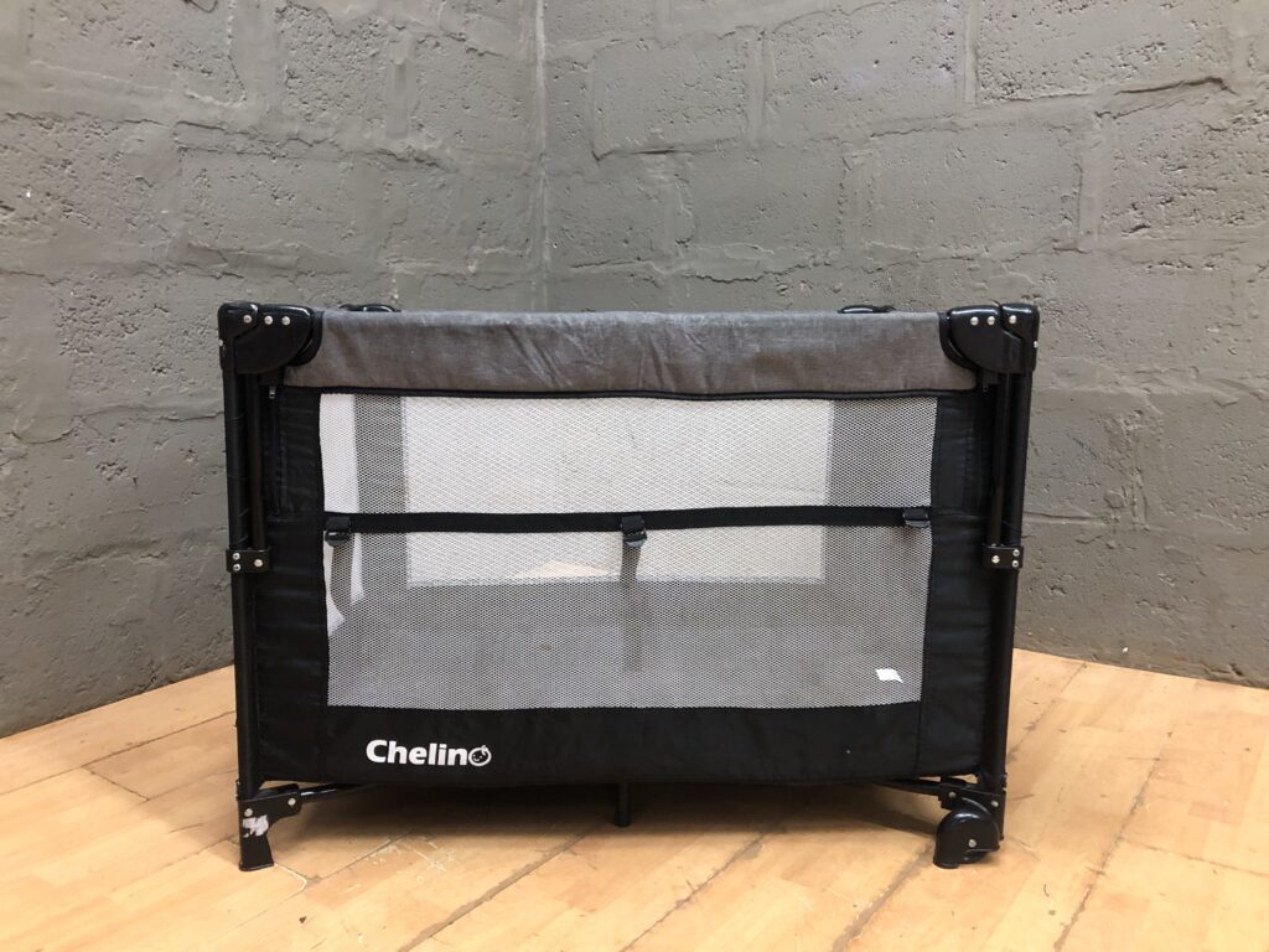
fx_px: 1026
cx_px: 634
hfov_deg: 63.4
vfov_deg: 49.7
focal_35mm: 28
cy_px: 476
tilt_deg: -8.6
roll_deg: +0.3
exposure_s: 1/11
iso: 100
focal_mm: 3.99
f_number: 1.8
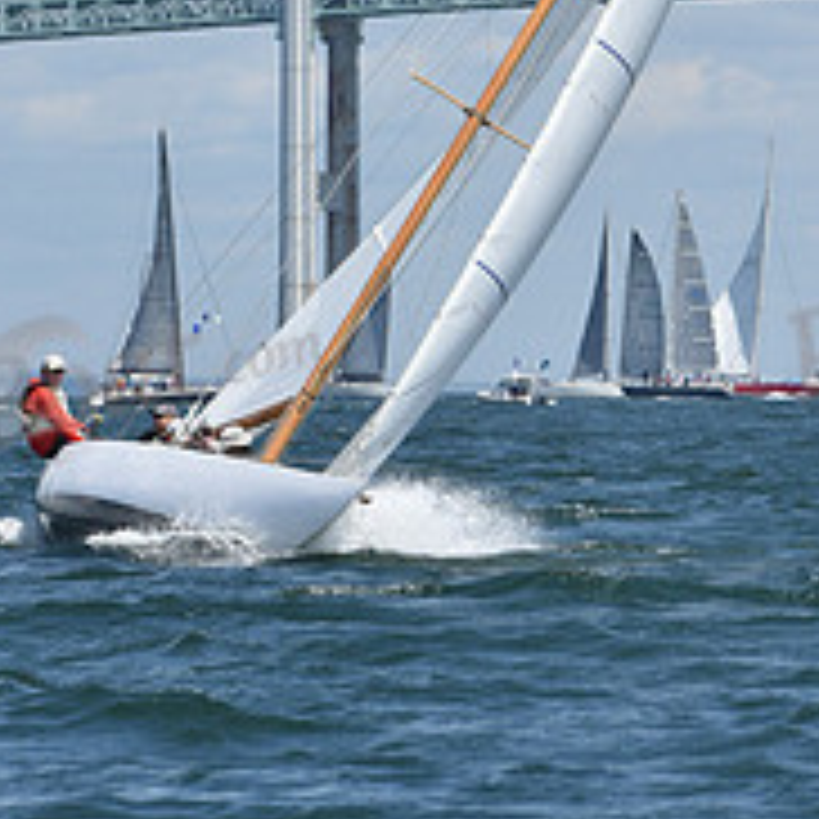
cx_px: 556
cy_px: -342
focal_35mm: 433
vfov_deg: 4.0
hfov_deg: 4.0
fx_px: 11590
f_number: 7.1
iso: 250
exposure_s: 1/1250
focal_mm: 160
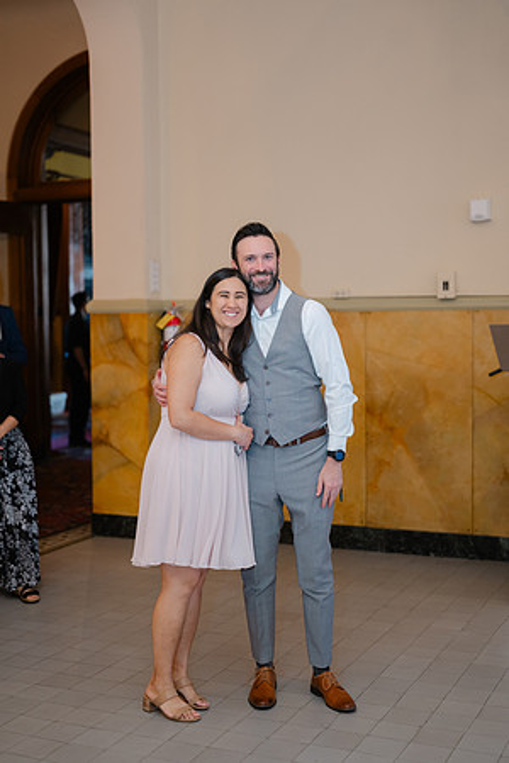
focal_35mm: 50
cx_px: 254
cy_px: 382
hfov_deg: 27.0
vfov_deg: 39.6
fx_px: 1060
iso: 320
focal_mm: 50
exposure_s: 1/125
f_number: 1.8
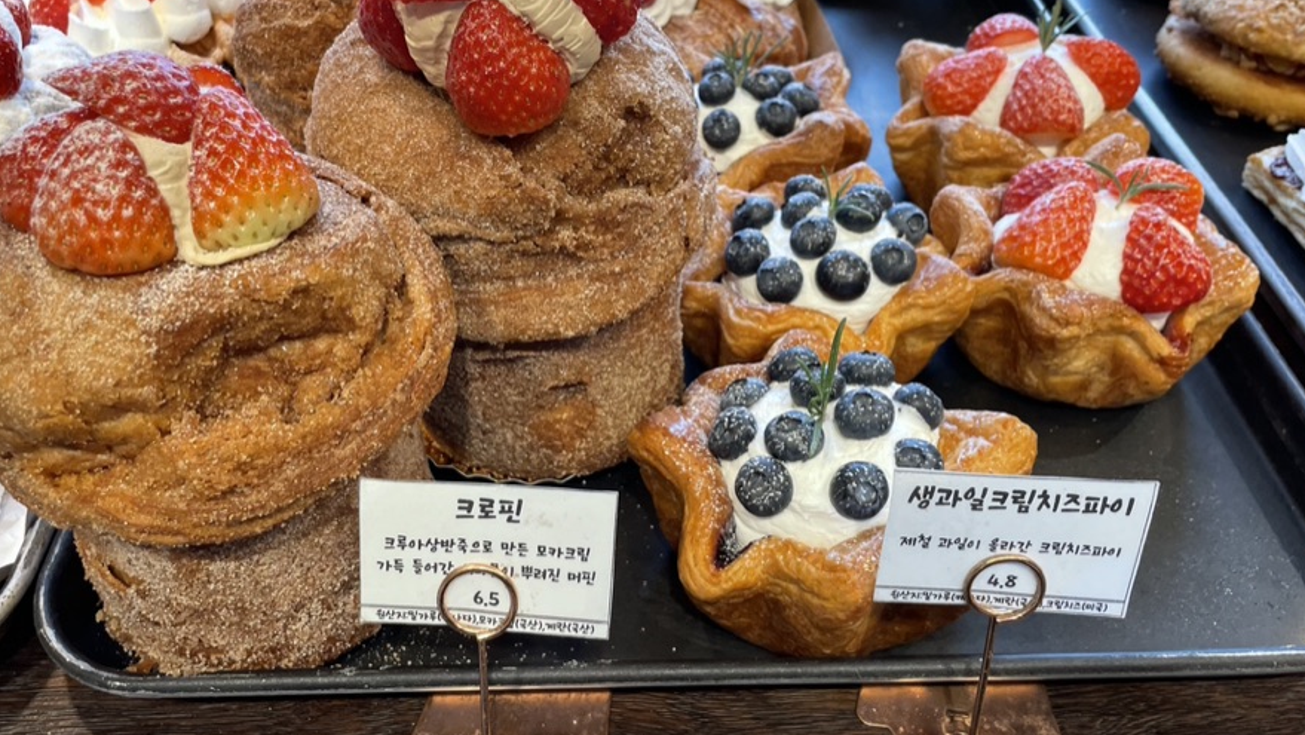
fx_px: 1142
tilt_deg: -40.3
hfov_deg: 59.5
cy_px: 318
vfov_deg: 35.6
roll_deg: -1.3
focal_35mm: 33
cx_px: 638
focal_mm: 4.2
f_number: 1.6
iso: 64
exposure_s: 1/120
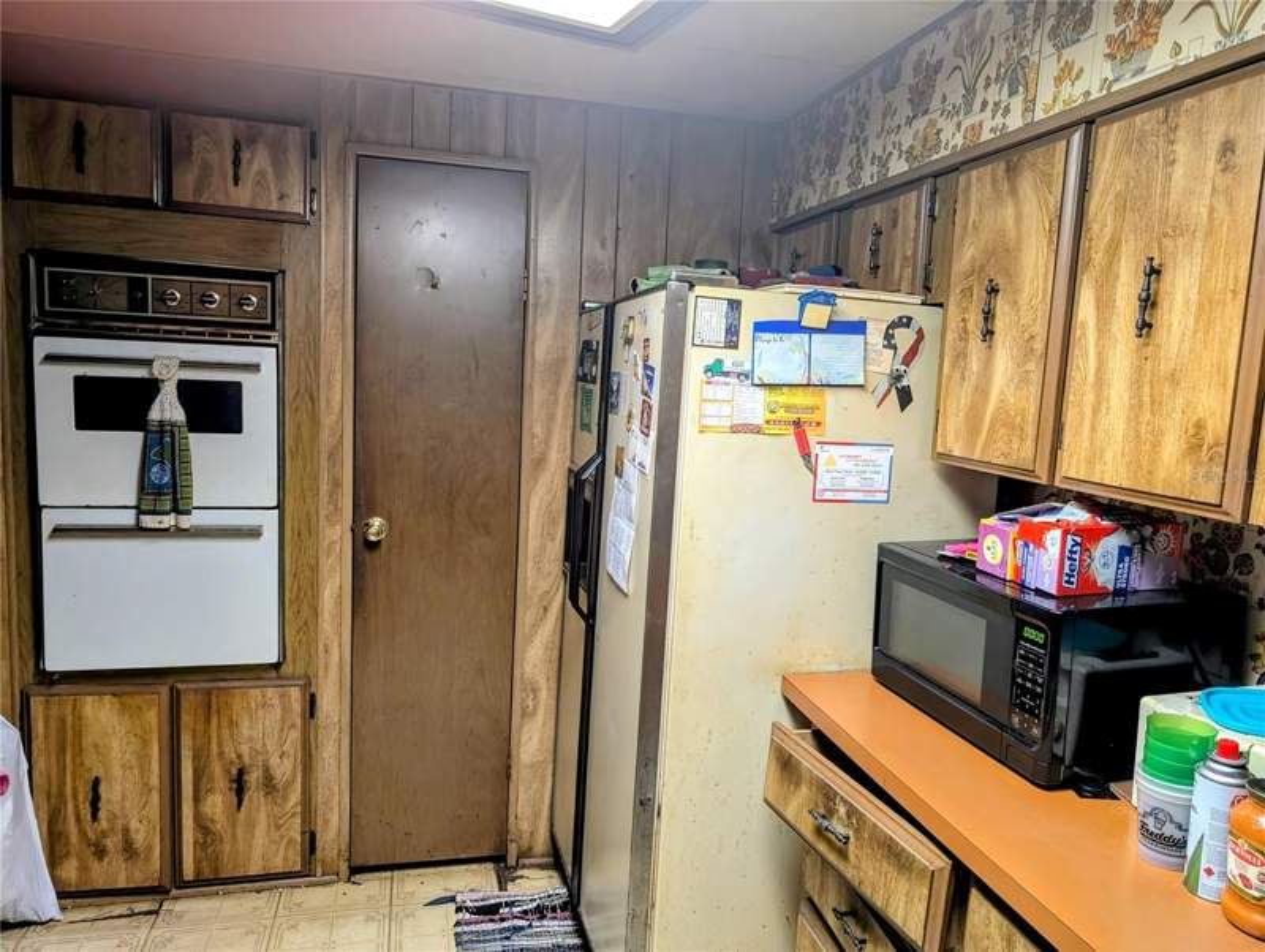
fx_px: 878
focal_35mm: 24
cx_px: 632
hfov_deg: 71.5
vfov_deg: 56.9
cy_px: 476
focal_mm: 6.9
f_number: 1.68
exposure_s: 1/60
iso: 405
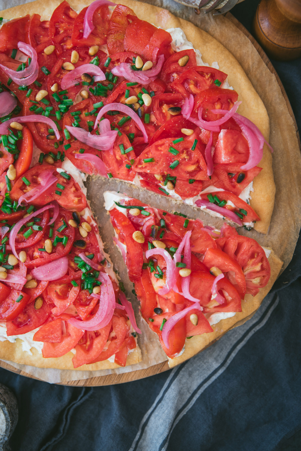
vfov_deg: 41.1
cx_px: 150
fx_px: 601
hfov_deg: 28.1
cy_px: 226
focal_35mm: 48
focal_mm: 48
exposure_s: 1/20
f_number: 3.5
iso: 100
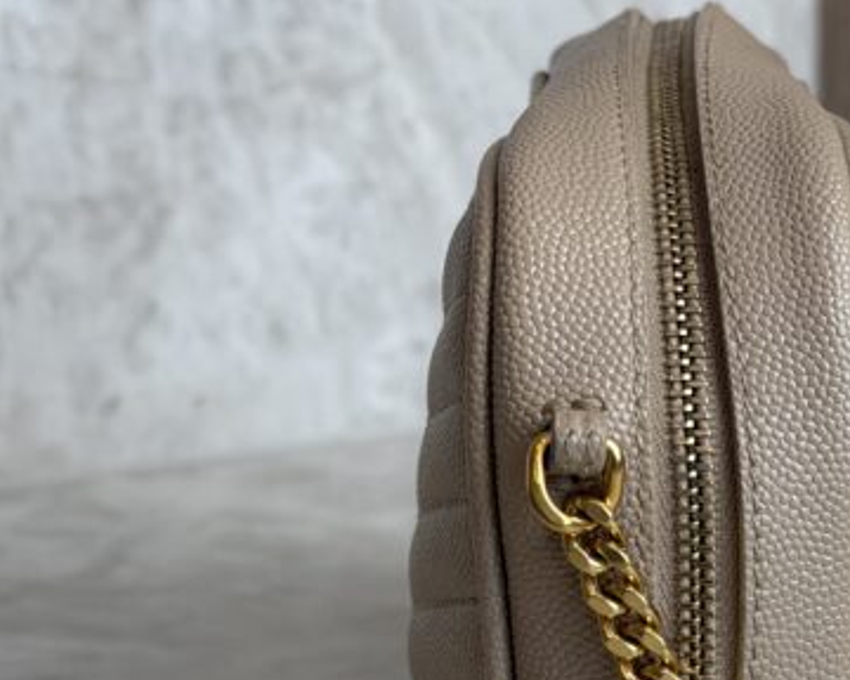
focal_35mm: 104
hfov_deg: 18.3
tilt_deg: -14.0
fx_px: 2616
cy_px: 560
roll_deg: +0.2
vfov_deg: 14.7
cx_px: 630
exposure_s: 1/120
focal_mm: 6.76
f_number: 1.78
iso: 50
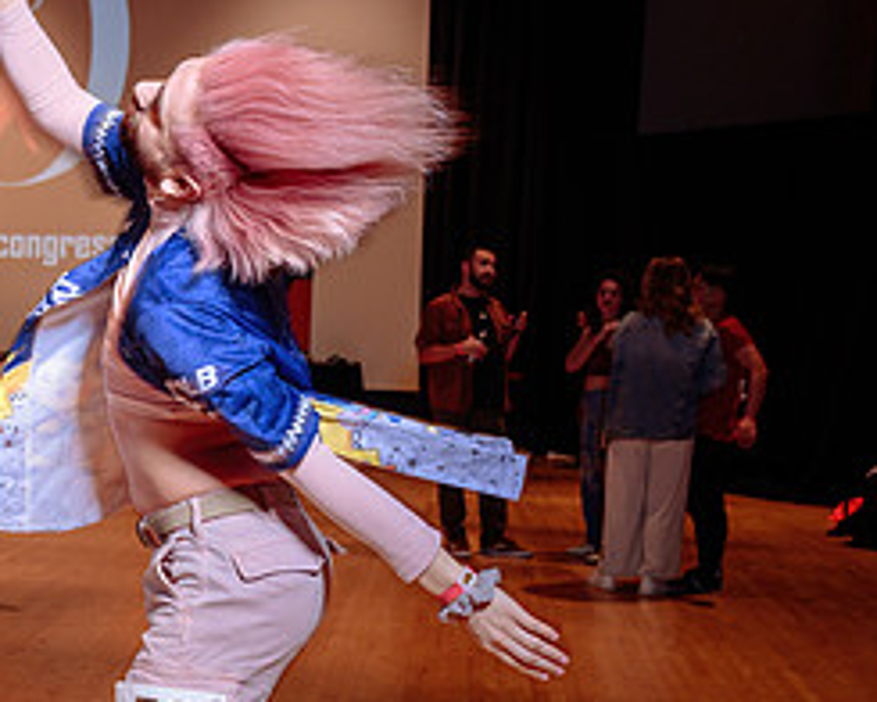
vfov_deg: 23.7
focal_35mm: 64
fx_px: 1661
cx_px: -29
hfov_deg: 27.6
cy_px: 504
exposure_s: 1/60
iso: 500
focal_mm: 26.5
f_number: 3.5
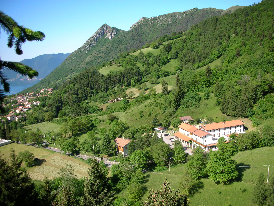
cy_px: 103
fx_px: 277
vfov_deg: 40.7
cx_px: 137
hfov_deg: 52.6
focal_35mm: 35
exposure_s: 1/72
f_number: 8.5
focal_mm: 5.8
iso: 50
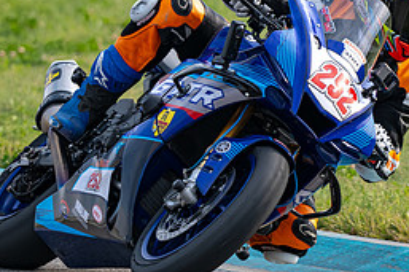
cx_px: 291
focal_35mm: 1062
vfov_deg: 1.3
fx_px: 12057
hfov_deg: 1.9
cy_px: 120
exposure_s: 1/1250
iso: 450
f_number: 6
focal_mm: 470
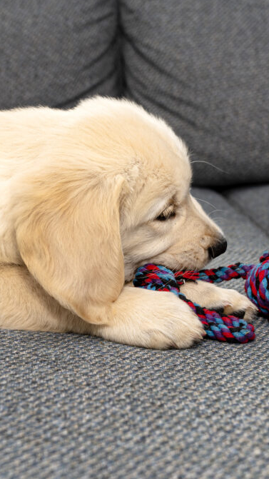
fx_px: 711
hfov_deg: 21.4
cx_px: 96
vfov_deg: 37.2
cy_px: 242
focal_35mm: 56
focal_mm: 35
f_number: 5
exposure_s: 1/60
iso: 100
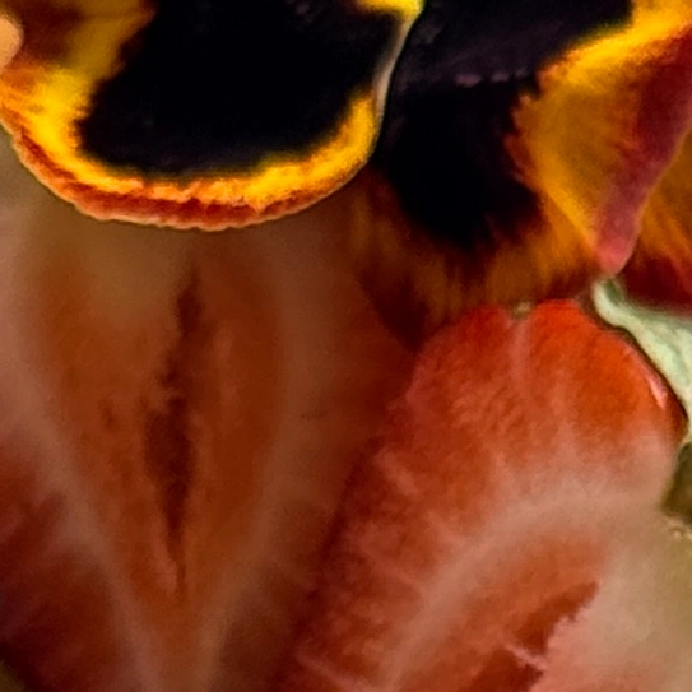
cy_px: 1909
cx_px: 1160
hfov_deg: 5.5
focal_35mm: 315
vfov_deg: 5.3
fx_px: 7124
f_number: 1.78
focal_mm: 6.76
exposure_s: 1/239
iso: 100
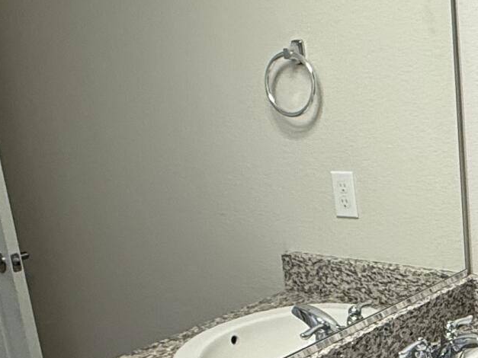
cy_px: 306
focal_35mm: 67
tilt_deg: -18.7
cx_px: 493
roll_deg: +2.7
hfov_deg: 27.1
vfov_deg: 21.5
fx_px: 925
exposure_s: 1/120
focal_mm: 2.22
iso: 125
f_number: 2.2
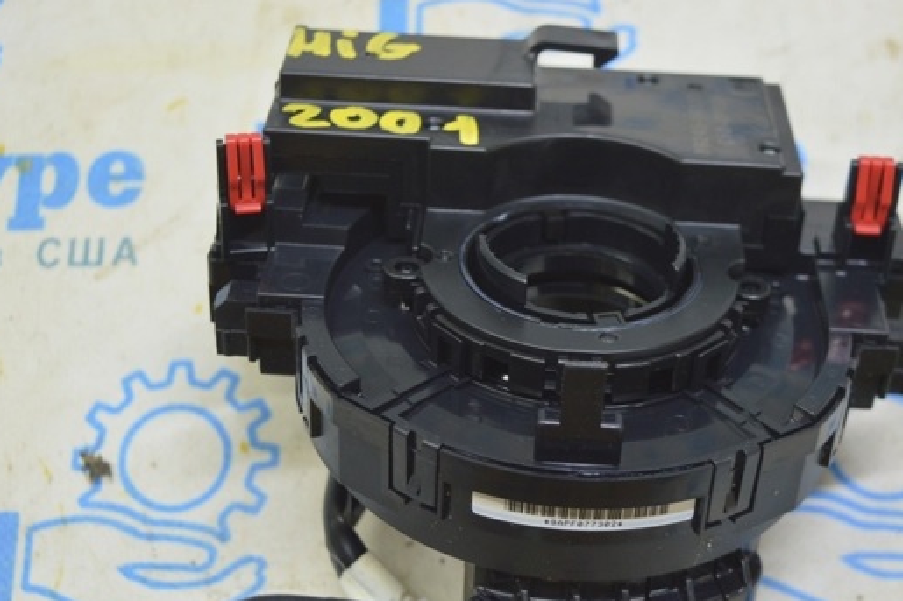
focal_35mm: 67
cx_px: 482
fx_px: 1680
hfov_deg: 30.1
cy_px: 365
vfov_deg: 20.3
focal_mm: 36
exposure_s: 1/20
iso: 400
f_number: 5.6
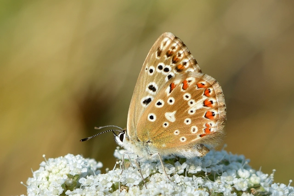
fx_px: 857
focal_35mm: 105
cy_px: 98
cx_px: 147
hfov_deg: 19.5
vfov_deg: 13.0
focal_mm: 70
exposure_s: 1/250
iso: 100
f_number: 8
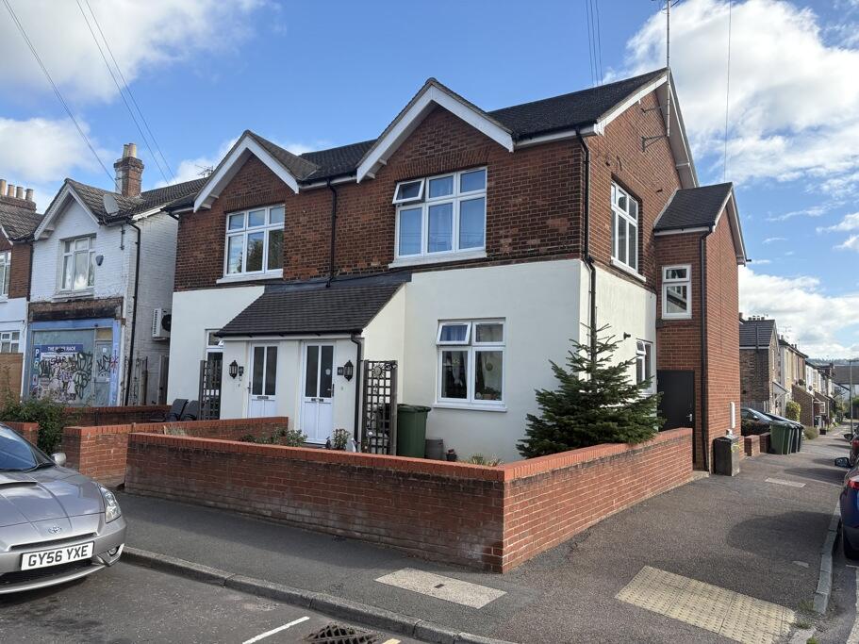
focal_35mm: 26
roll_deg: -1.2
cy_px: 322
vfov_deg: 53.1
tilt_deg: +5.2
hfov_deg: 67.3
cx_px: 430
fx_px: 645
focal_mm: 5.96
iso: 64
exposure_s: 1/2012
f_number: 1.6
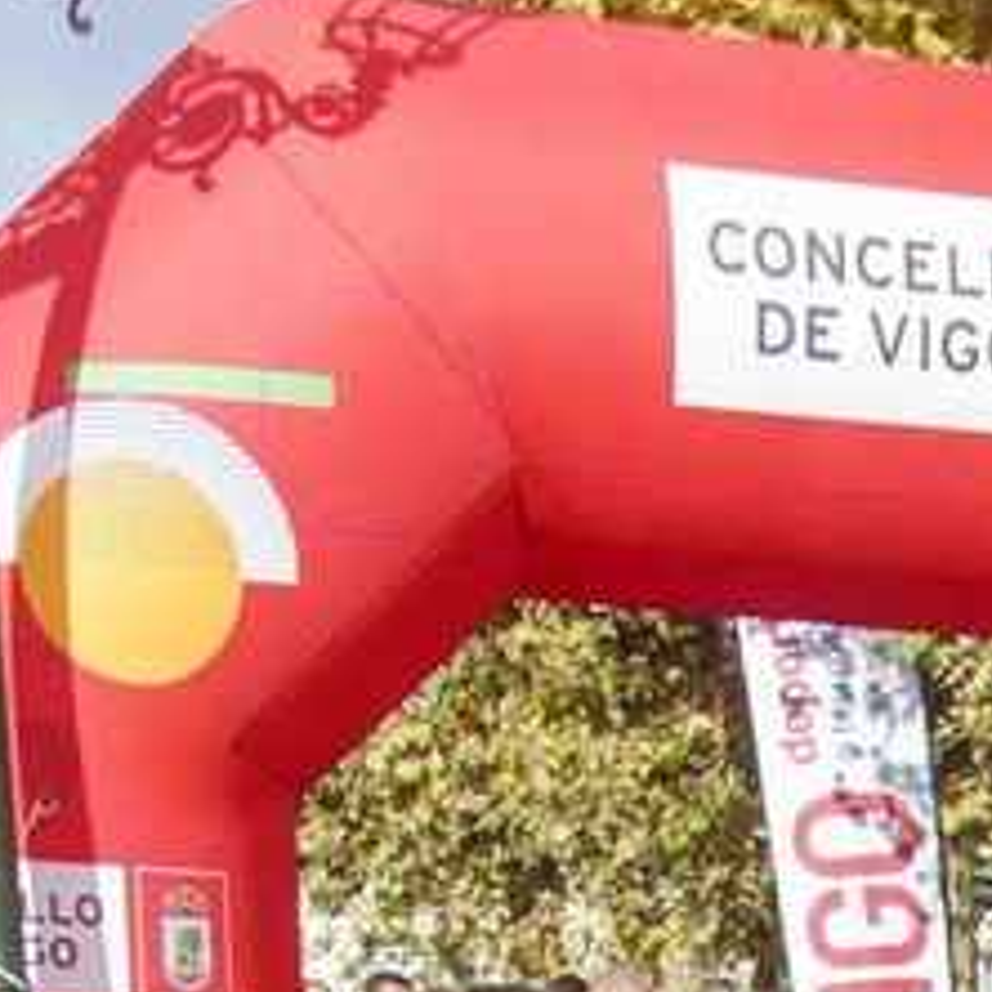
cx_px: 1761
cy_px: 2359
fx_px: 4766
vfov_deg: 10.3
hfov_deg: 11.1
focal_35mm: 147
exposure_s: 1/640
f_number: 4
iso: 125
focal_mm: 16
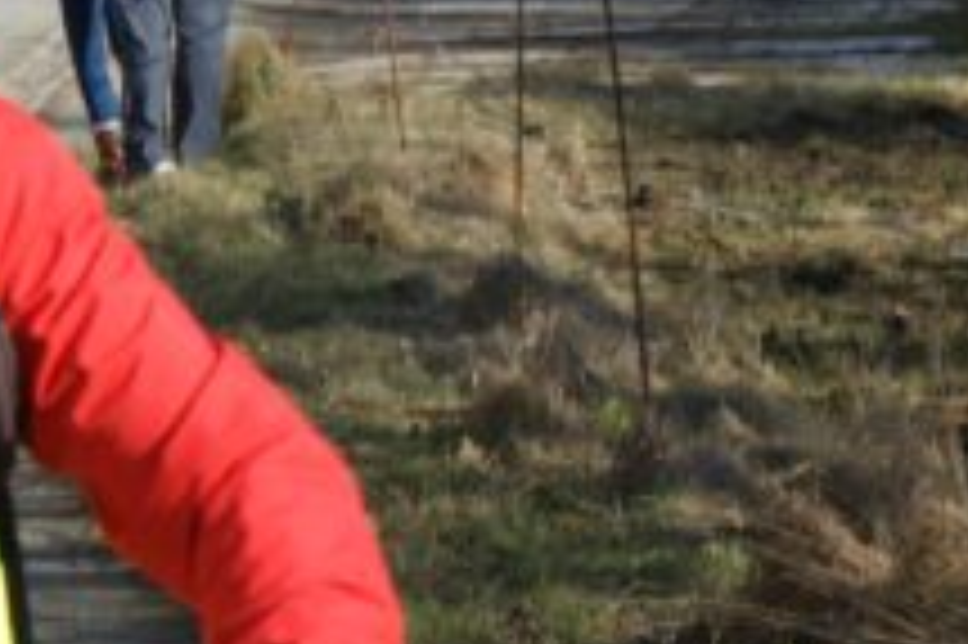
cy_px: 1063
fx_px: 12843
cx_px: -311
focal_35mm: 478
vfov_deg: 2.9
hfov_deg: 4.3
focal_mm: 70
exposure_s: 1/250
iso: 100
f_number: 8
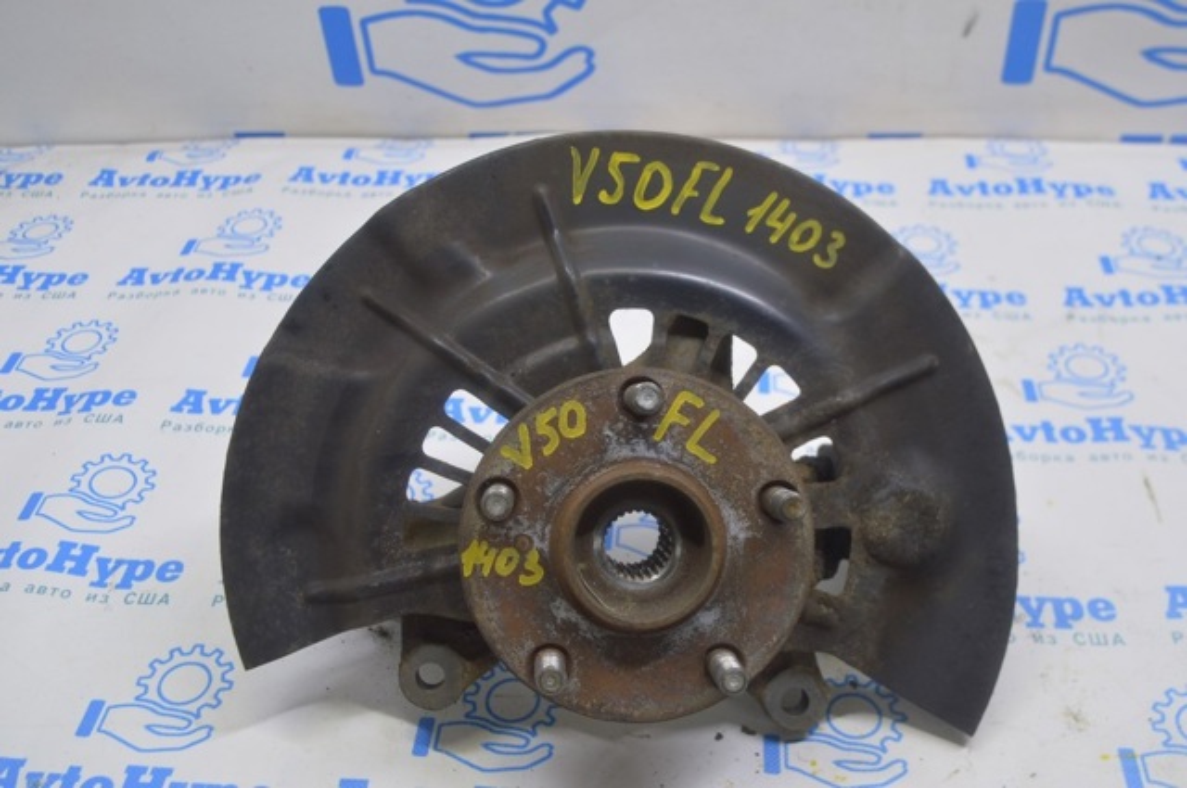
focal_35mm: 40
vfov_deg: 32.9
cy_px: 394
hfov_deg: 48.0
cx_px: 594
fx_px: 1334
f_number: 5.6
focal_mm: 27
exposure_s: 1/20
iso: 400
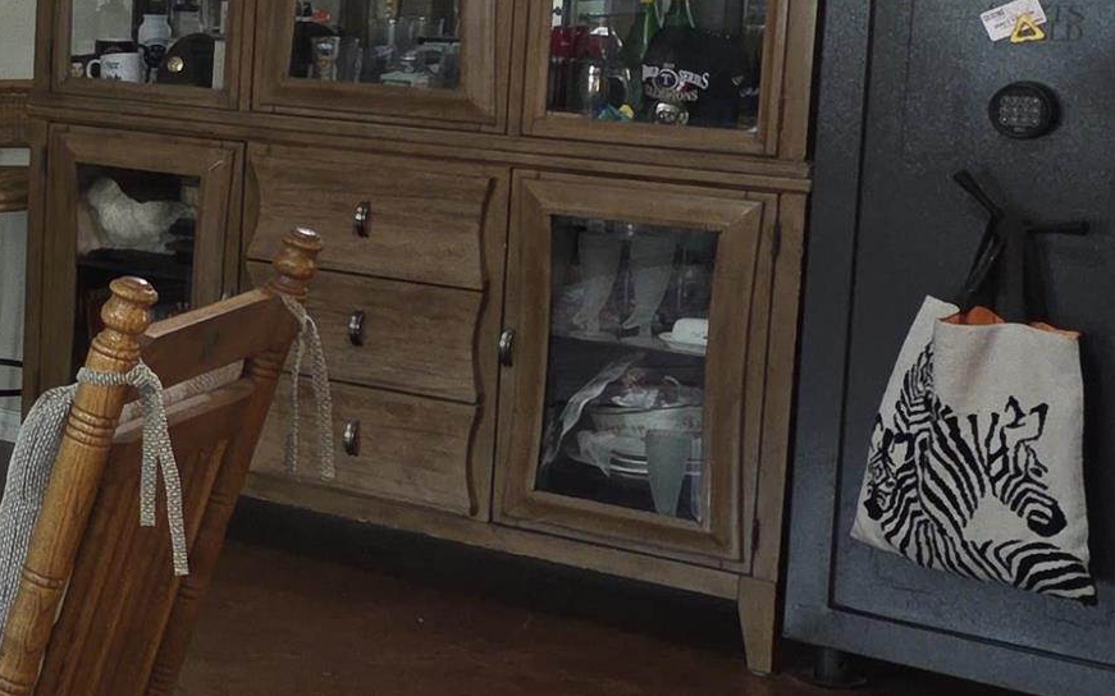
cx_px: -723
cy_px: 160
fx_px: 2613
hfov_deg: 19.7
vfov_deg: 15.1
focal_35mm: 86
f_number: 1.8
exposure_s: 1/24
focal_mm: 5.4
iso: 125
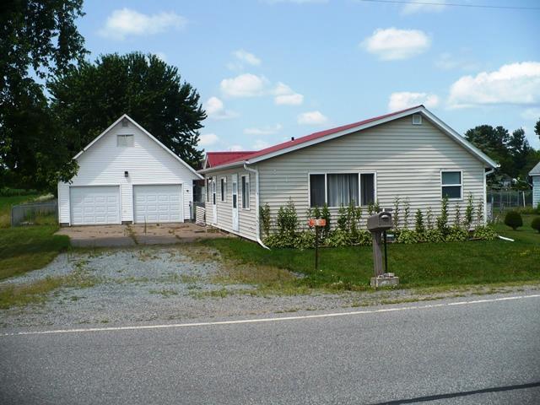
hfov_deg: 50.1
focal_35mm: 37
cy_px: 202
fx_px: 577
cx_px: 270
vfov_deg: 38.7
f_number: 8
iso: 100
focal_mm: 6.1
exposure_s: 1/200
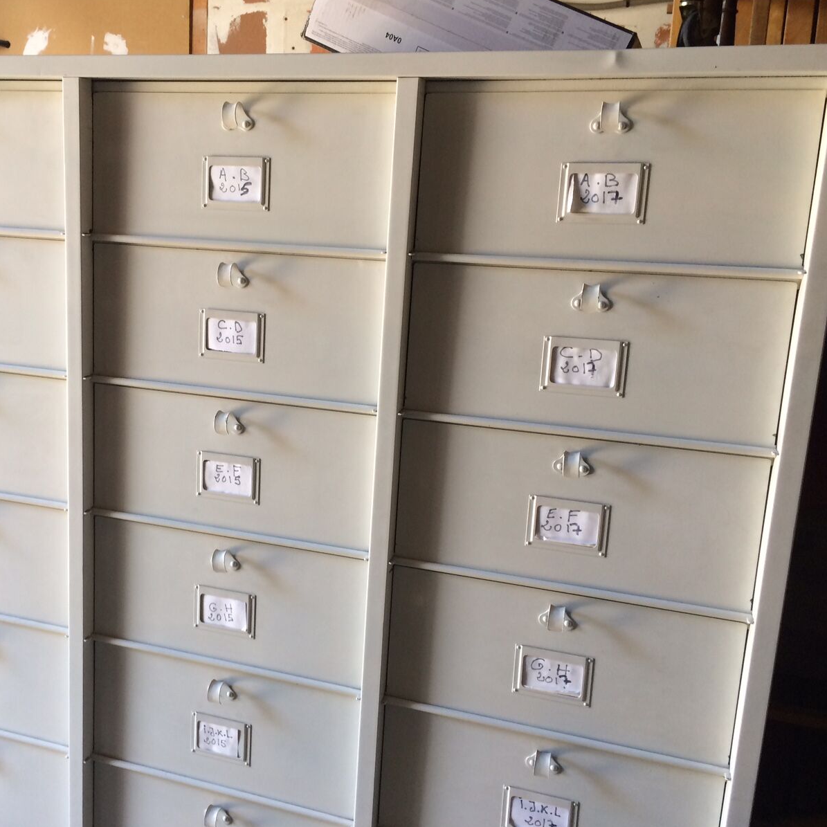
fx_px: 946
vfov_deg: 47.2
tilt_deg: -11.6
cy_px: 406
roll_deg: -2.5
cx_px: 285
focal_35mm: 35
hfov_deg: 46.6
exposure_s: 1/30
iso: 64
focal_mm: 4.15
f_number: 2.2
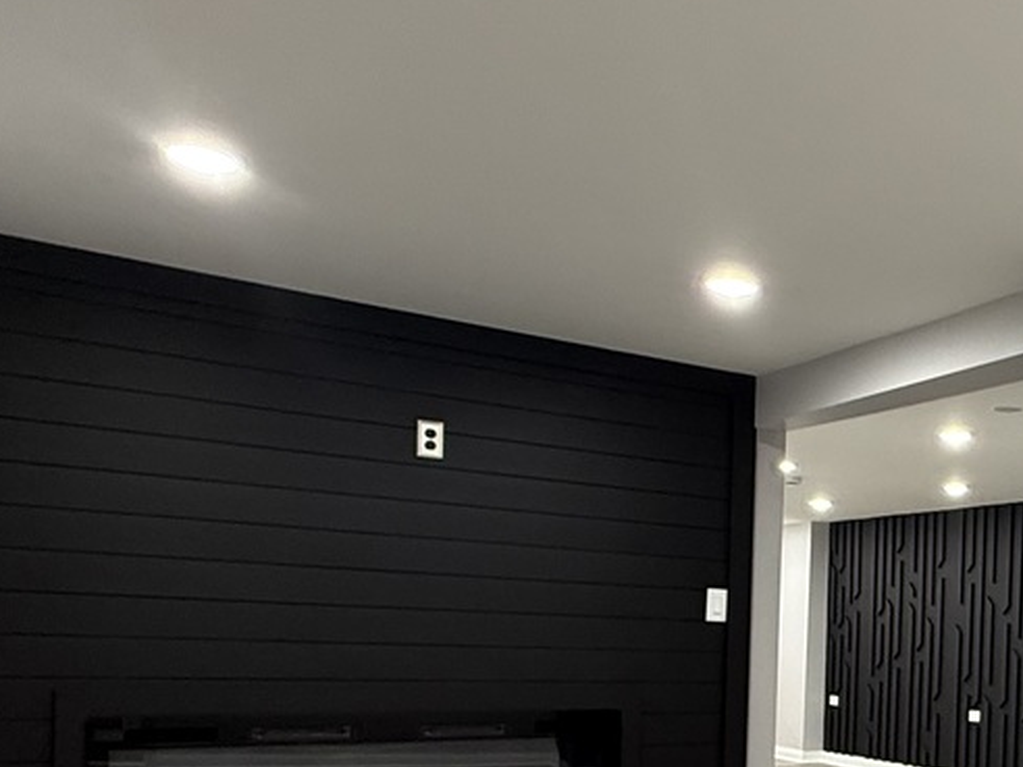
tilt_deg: +1.2
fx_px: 1212
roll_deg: -1.3
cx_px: 1017
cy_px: 659
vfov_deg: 33.6
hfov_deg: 40.3
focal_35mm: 41
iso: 320
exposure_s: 1/60
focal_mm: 2.22
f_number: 2.2
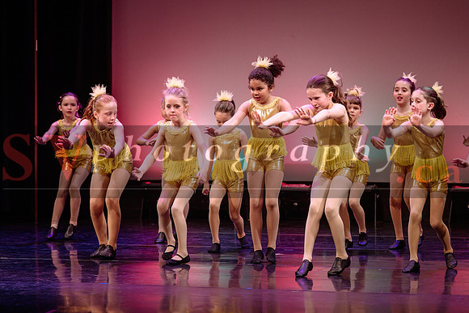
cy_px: 133
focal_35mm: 148
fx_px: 1927
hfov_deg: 13.9
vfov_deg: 9.3
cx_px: 194
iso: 1600
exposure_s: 1/200
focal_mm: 125
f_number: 2.8
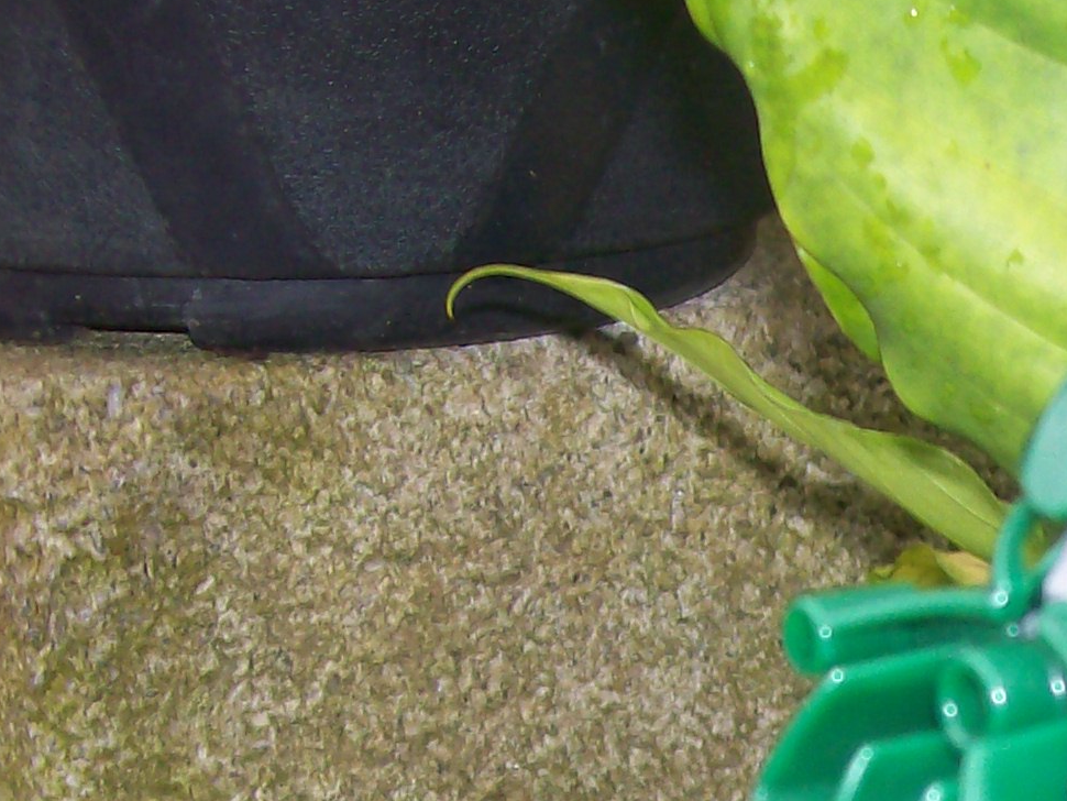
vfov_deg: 12.6
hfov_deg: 16.7
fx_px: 3515
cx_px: 1176
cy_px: 1049
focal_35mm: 114
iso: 80
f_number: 2.7
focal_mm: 6
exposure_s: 1/64
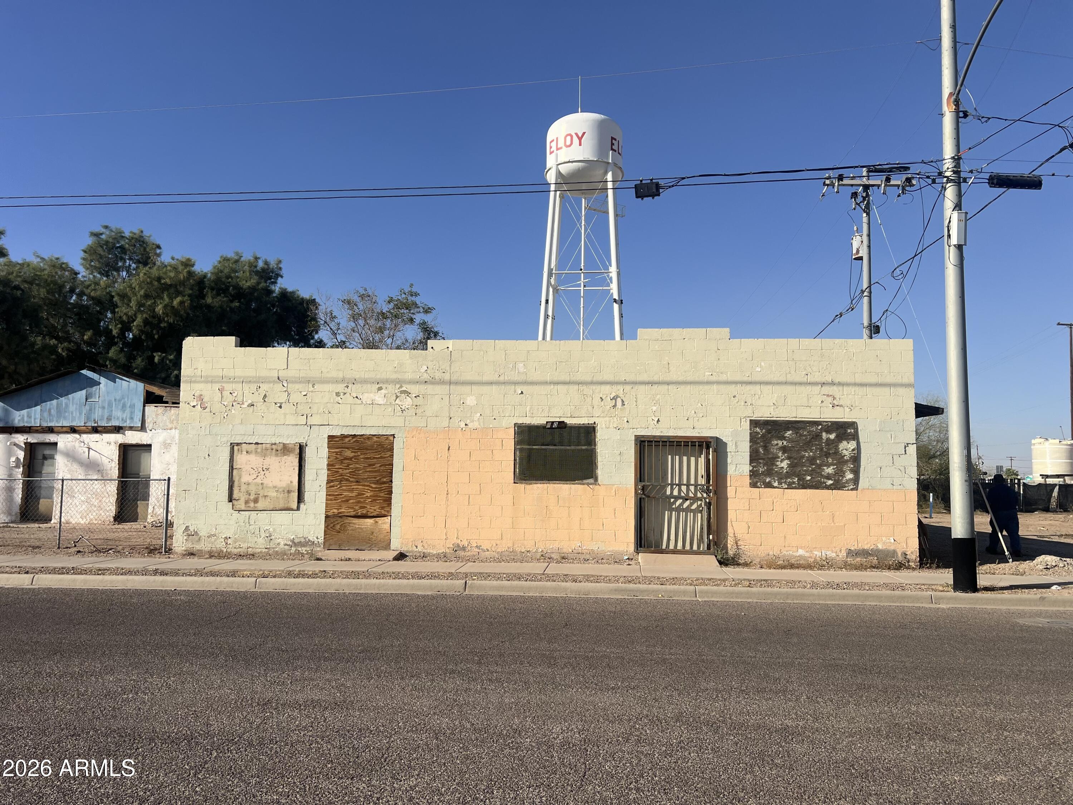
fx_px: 806
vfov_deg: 53.1
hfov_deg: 67.3
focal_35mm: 26
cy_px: 402
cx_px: 536
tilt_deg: +5.6
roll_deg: -0.6
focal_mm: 5.7
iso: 50
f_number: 1.5
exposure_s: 1/6579
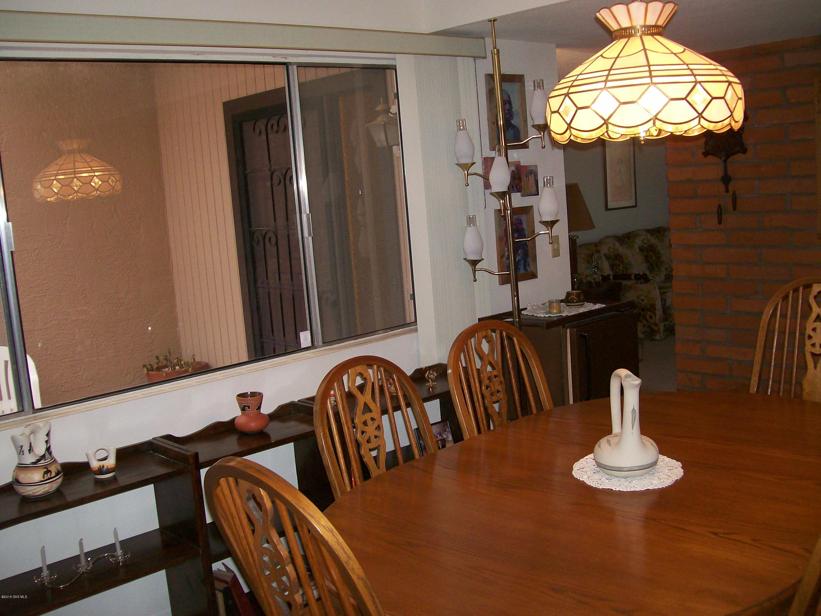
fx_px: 854
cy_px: 308
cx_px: 410
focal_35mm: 36
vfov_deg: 39.7
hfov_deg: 51.4
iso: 140
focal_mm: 6
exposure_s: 1/64
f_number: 2.7
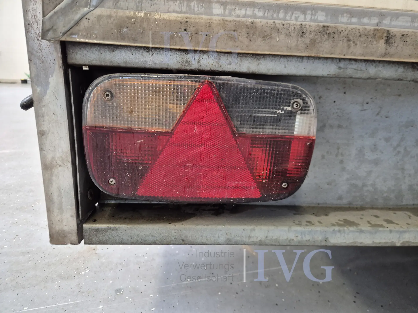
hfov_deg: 73.9
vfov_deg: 58.9
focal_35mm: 23
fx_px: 278
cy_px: 156
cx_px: 209
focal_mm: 5.4
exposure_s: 1/100
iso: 500
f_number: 1.8
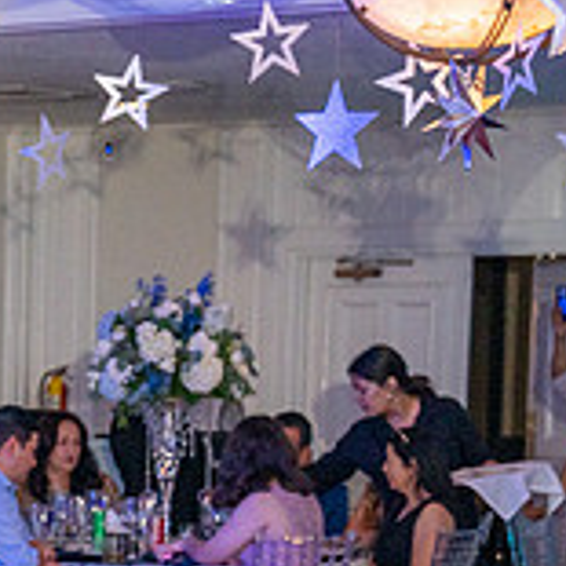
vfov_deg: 9.5
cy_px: 692
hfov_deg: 9.3
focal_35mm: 181
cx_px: -394
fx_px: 3348
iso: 1000
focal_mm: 57
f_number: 5.6
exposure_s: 1/200
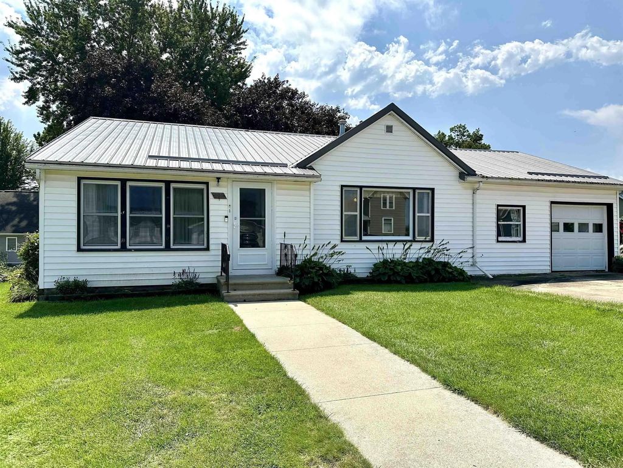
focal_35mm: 24
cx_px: 312
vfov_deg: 56.8
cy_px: 234
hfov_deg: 71.6
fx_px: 432
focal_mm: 6.86
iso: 80
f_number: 1.78
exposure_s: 1/6211
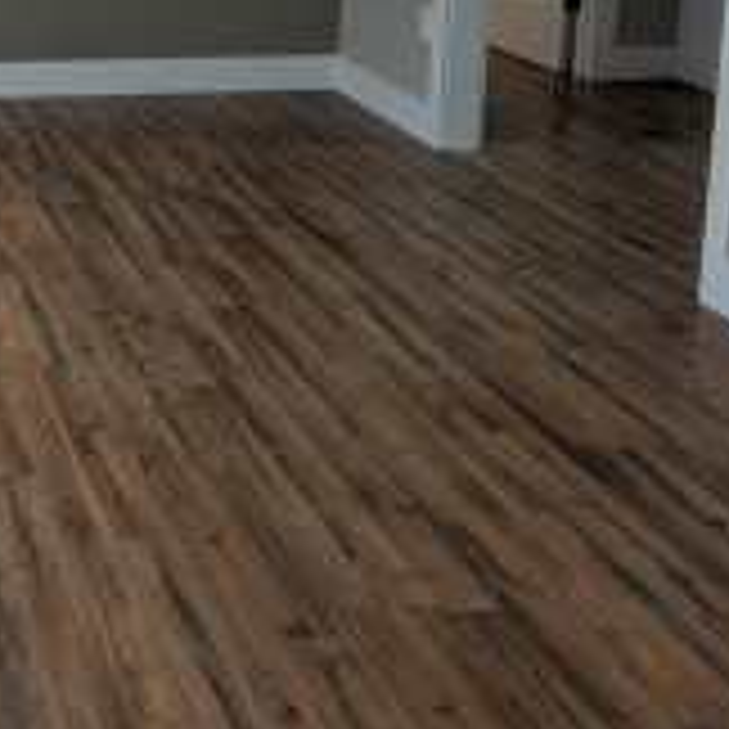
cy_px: 4
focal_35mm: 58
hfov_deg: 26.8
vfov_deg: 27.9
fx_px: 1382
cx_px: -99
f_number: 2.2
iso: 48
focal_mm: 2.35
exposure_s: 1/99.8
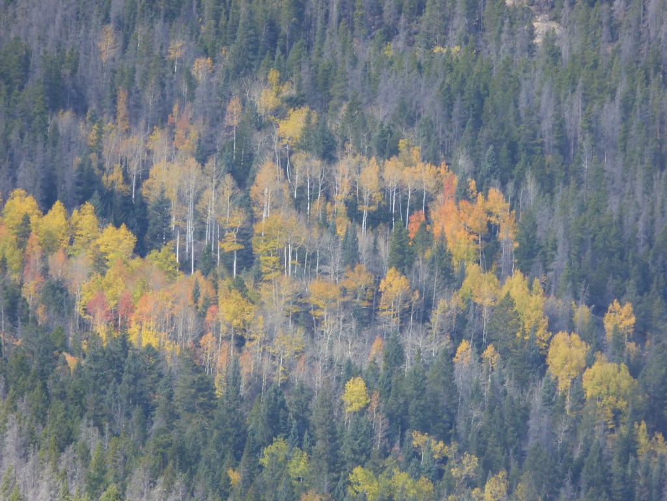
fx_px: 15415
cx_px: 334
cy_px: 250
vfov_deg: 1.9
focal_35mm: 800
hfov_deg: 2.5
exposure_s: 1/125
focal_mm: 129
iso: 250
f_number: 6.4
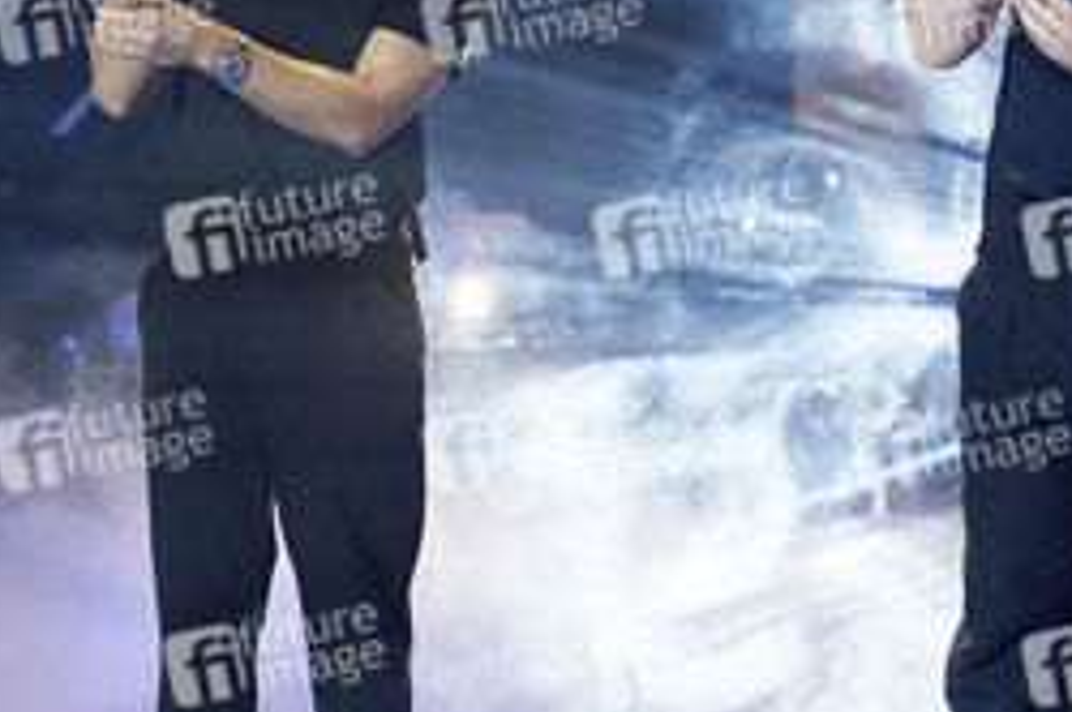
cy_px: 120
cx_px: 590
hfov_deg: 3.1
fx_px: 20103
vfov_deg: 2.0
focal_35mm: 676
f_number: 6.3
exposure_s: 1/200
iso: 5000
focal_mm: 374
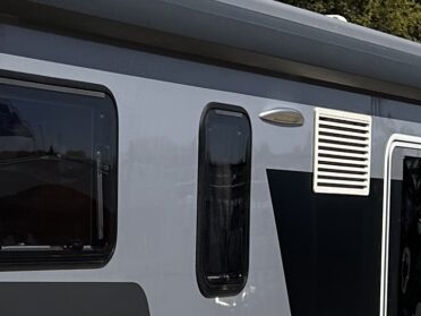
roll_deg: +1.5
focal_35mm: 132
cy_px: 399
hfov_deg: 14.1
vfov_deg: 11.0
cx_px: -180
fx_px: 1605
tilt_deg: -6.4
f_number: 1.78
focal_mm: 6.86
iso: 80
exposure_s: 1/8929
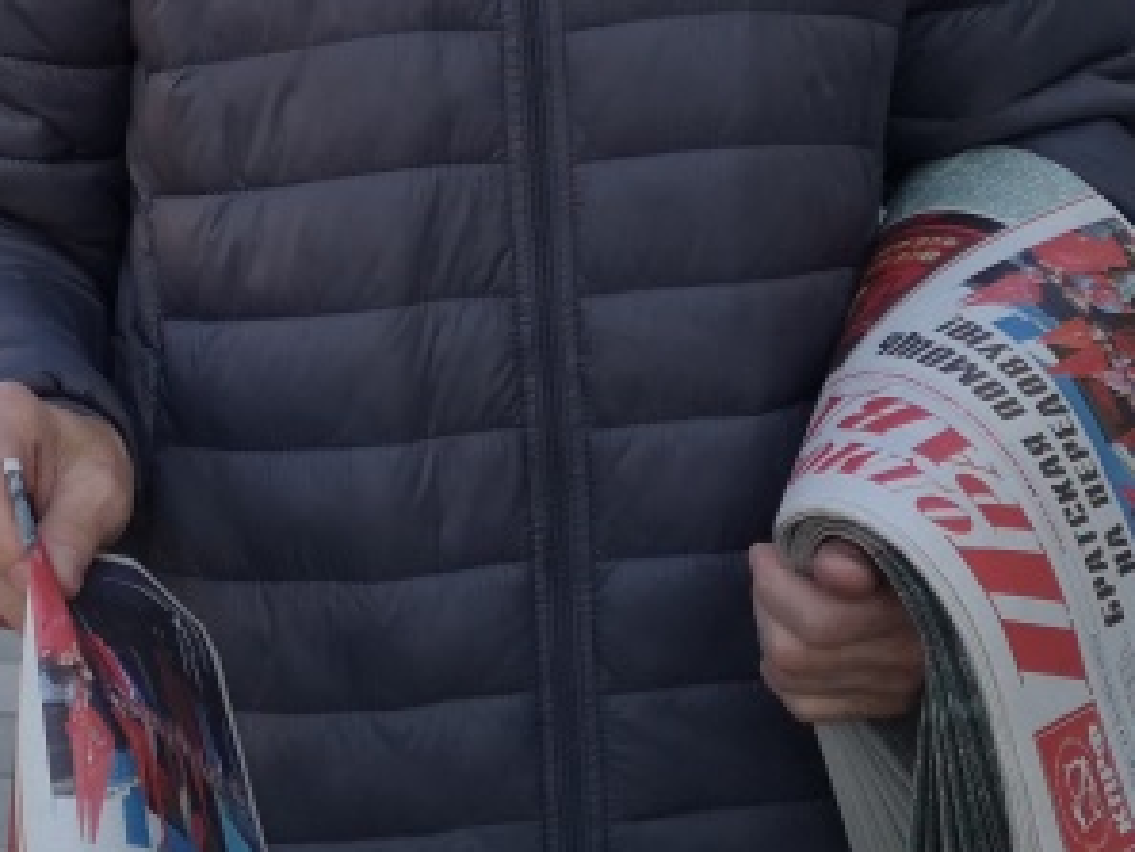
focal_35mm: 93
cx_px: 107
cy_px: -31
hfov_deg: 20.6
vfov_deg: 15.6
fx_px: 3051
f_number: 1.8
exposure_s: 1/723
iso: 50
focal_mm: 3.95
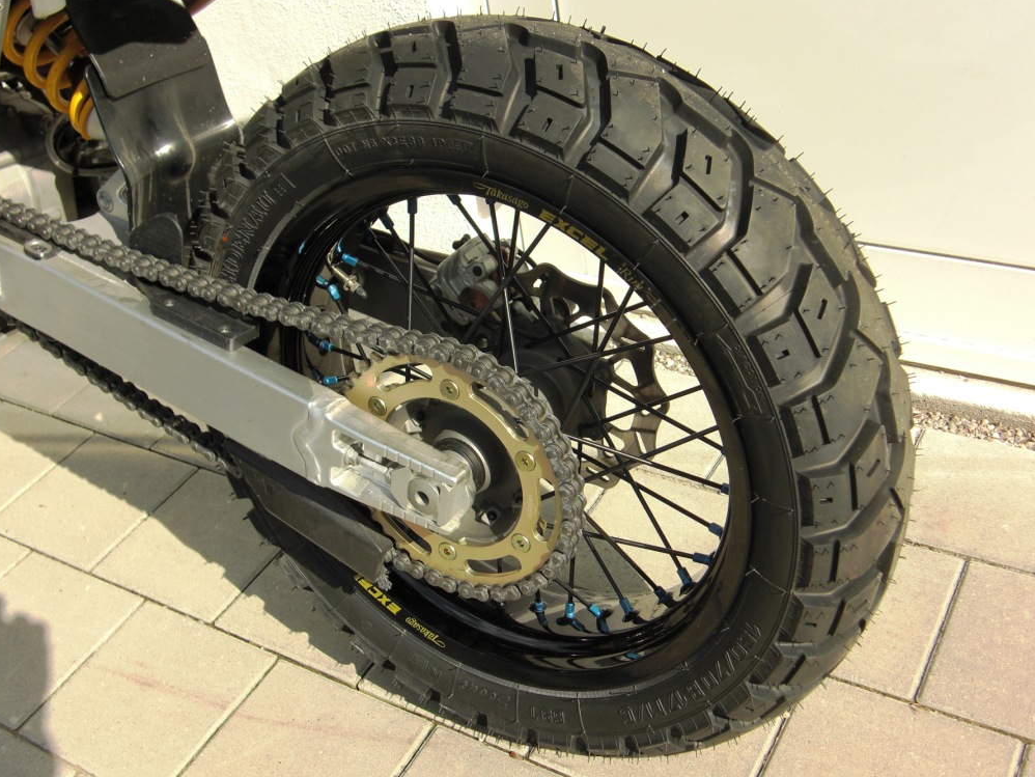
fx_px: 1196
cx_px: 505
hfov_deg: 46.8
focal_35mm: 40
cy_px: 395
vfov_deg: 36.0
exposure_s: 1/640
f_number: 3
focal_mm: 6.9
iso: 50
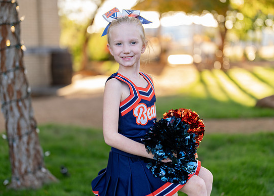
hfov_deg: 32.7
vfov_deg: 23.7
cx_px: 131
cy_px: 106
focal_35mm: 60
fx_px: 467
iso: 100
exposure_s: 1/400
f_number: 1.2
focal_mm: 50
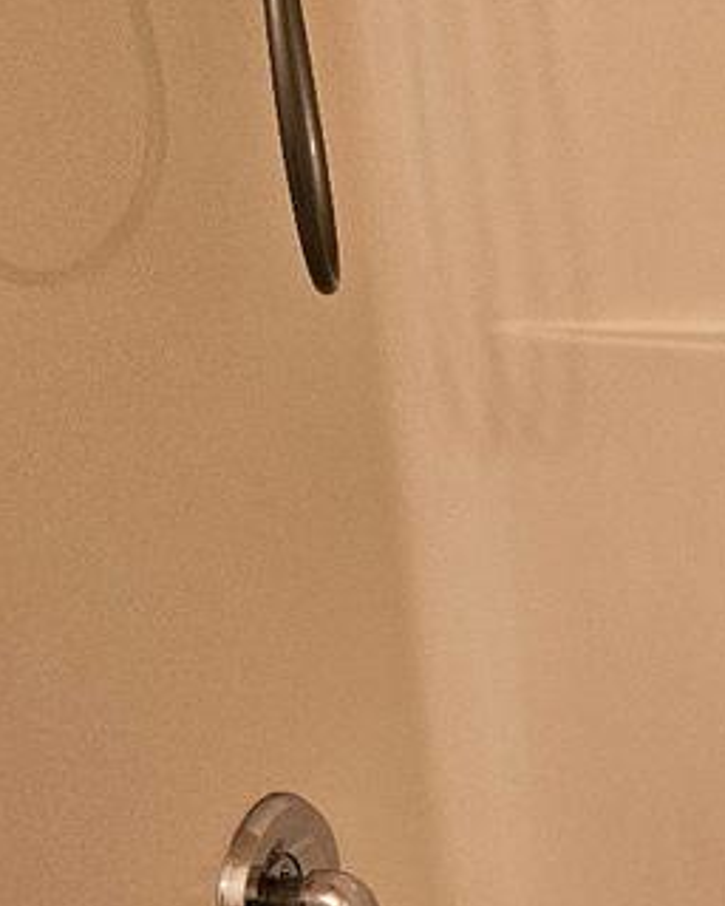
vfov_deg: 23.9
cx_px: 1073
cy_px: 691
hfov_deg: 17.5
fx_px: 2119
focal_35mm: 79
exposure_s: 1/120
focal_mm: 5
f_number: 1.8
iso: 250
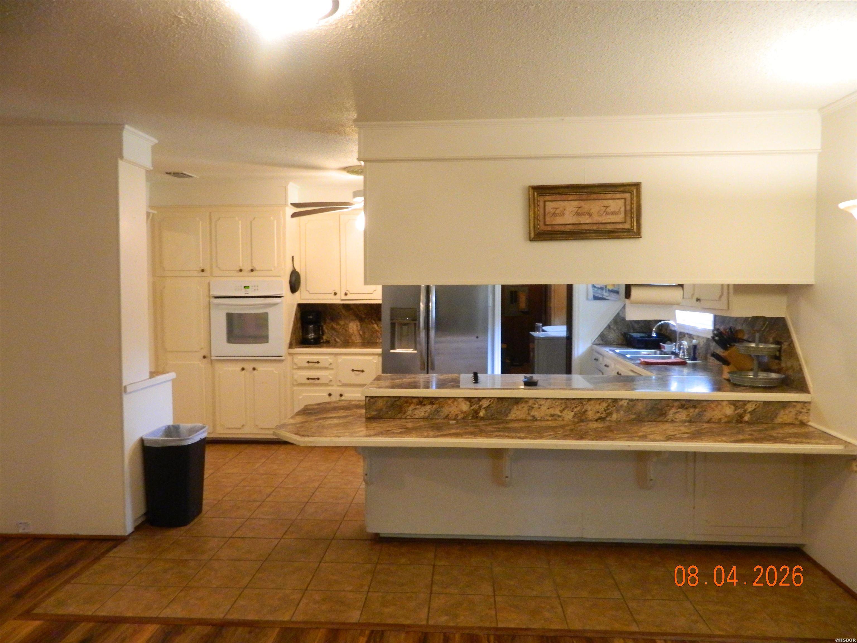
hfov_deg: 69.4
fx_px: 619
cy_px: 322
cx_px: 428
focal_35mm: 25
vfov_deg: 54.9
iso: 400
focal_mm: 4.5
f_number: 3.1
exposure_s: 1/13
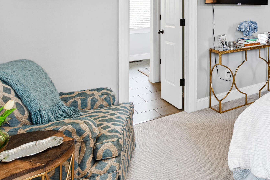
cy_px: 3
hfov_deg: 42.6
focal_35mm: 34
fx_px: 255
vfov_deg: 35.5
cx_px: 302
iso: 100
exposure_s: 1/1.25
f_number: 8
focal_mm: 10
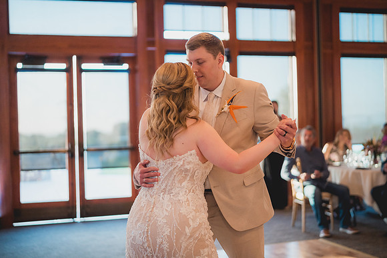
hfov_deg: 39.6
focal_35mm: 50
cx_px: 194
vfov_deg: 27.0
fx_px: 538
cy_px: 129
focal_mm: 50
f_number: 1.4
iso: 1250
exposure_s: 1/1250
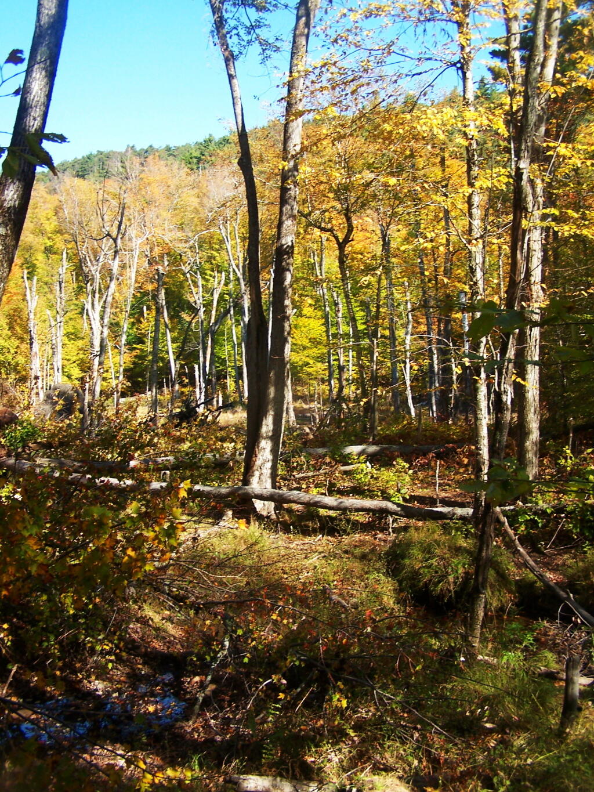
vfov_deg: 49.0
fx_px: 869
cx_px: 297
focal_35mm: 38
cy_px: 396
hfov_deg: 37.7
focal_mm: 6.3
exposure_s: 1/400
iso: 80
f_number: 2.8
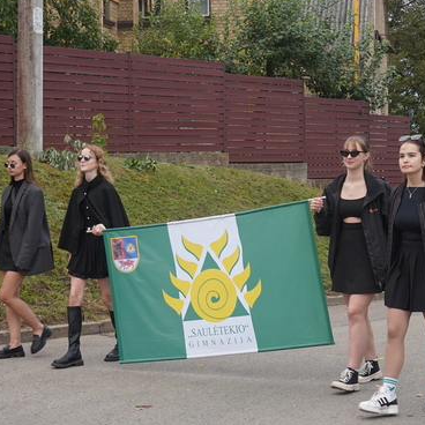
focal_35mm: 80
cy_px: 209
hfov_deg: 21.6
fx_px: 1111
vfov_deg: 21.7
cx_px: 249
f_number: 4.5
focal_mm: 28
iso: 320
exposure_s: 1/160
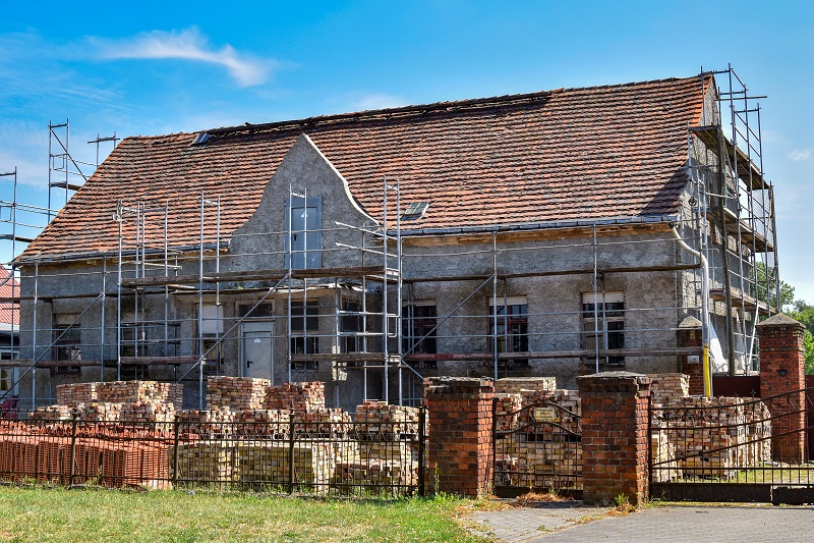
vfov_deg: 25.7
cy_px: 272
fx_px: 1187
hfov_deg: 37.9
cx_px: 407
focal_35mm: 52
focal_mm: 35
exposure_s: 1/250
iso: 200
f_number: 8
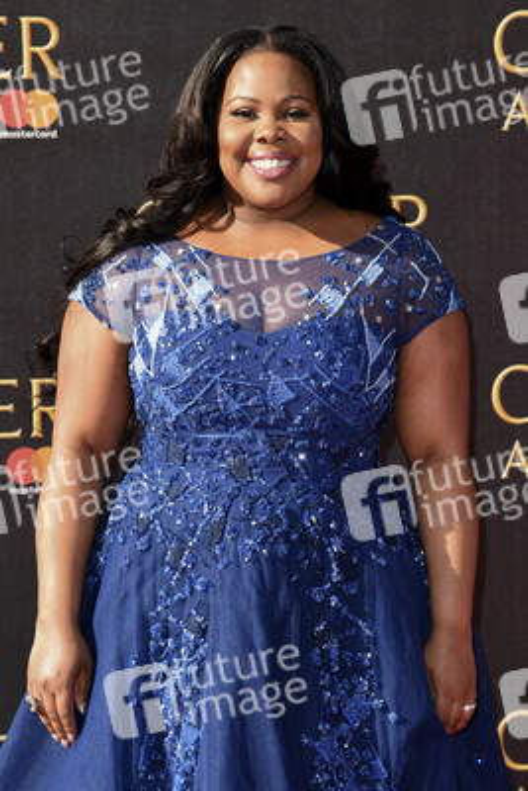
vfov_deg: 18.6
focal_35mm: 110
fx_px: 2418
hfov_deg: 12.5
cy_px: 396
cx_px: 264
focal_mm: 110
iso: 100
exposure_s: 1/250
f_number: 5.6
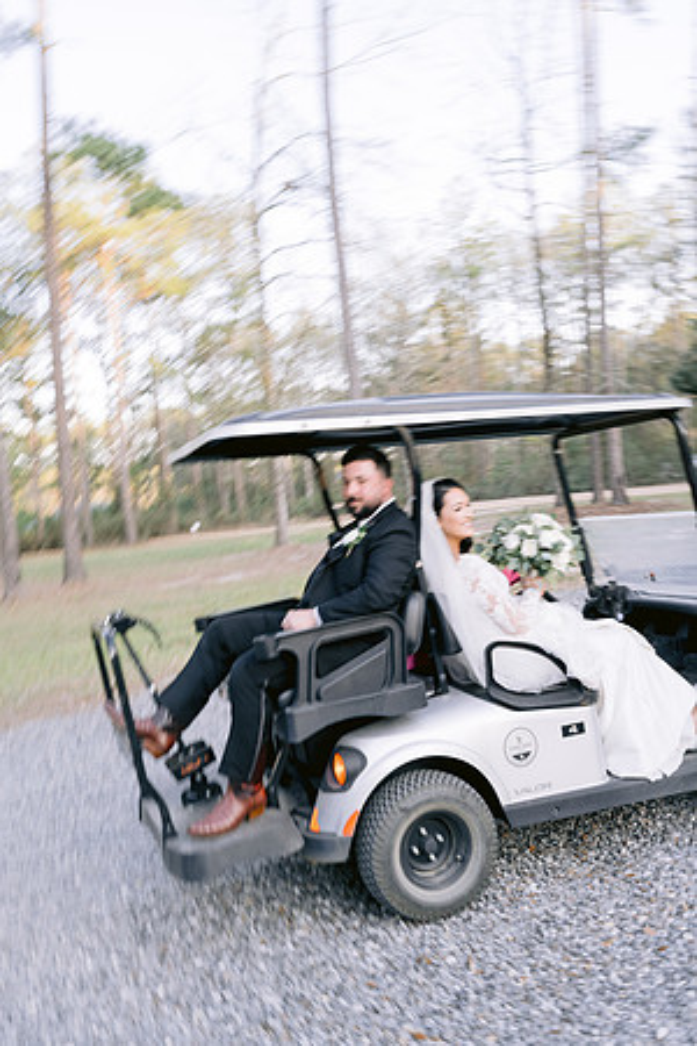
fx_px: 1016
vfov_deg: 54.4
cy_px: 523
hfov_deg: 37.9
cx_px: 348
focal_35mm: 35
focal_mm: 35
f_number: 5.6
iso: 400
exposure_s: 1/100
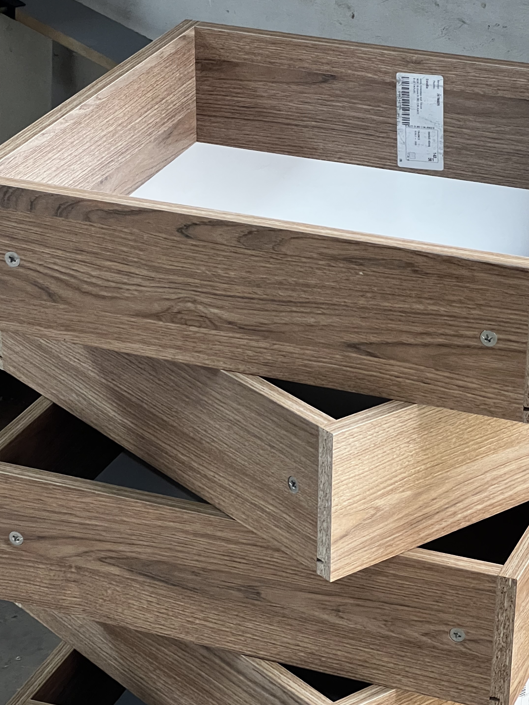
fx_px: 2201
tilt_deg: -28.2
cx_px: 332
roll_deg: -0.5
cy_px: 489
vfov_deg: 18.1
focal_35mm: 108
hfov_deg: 13.7
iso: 640
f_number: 2.8
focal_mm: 9
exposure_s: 1/60
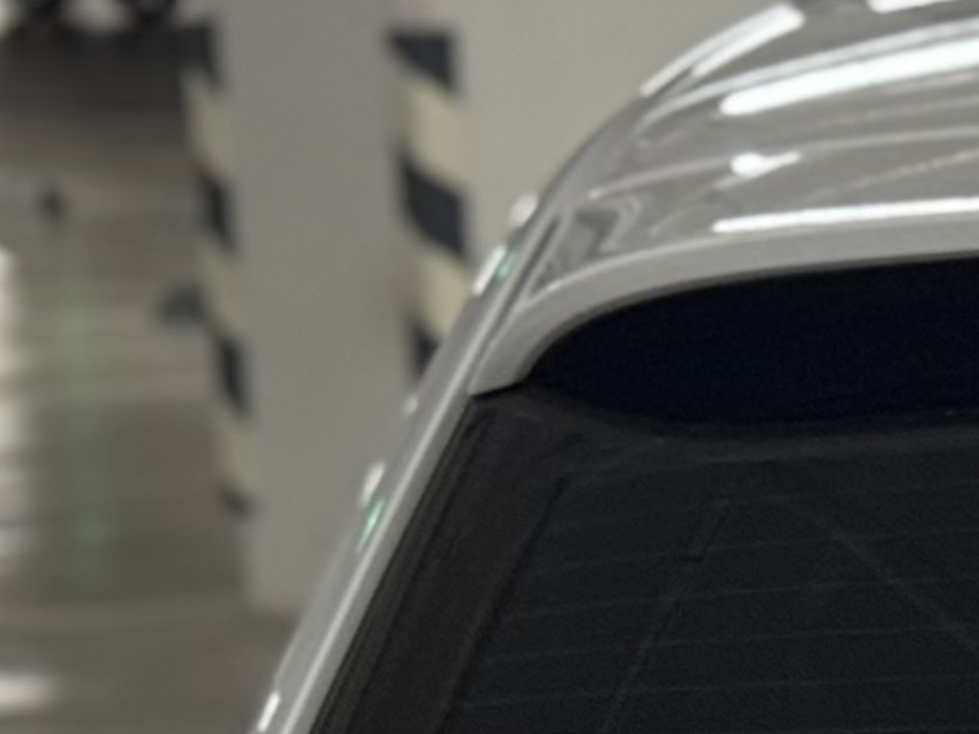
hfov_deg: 7.4
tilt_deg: -14.4
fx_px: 7270
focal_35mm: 257
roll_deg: +0.4
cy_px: 1688
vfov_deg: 5.6
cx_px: 1853
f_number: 1.78
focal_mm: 6.76
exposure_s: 1/60
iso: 200
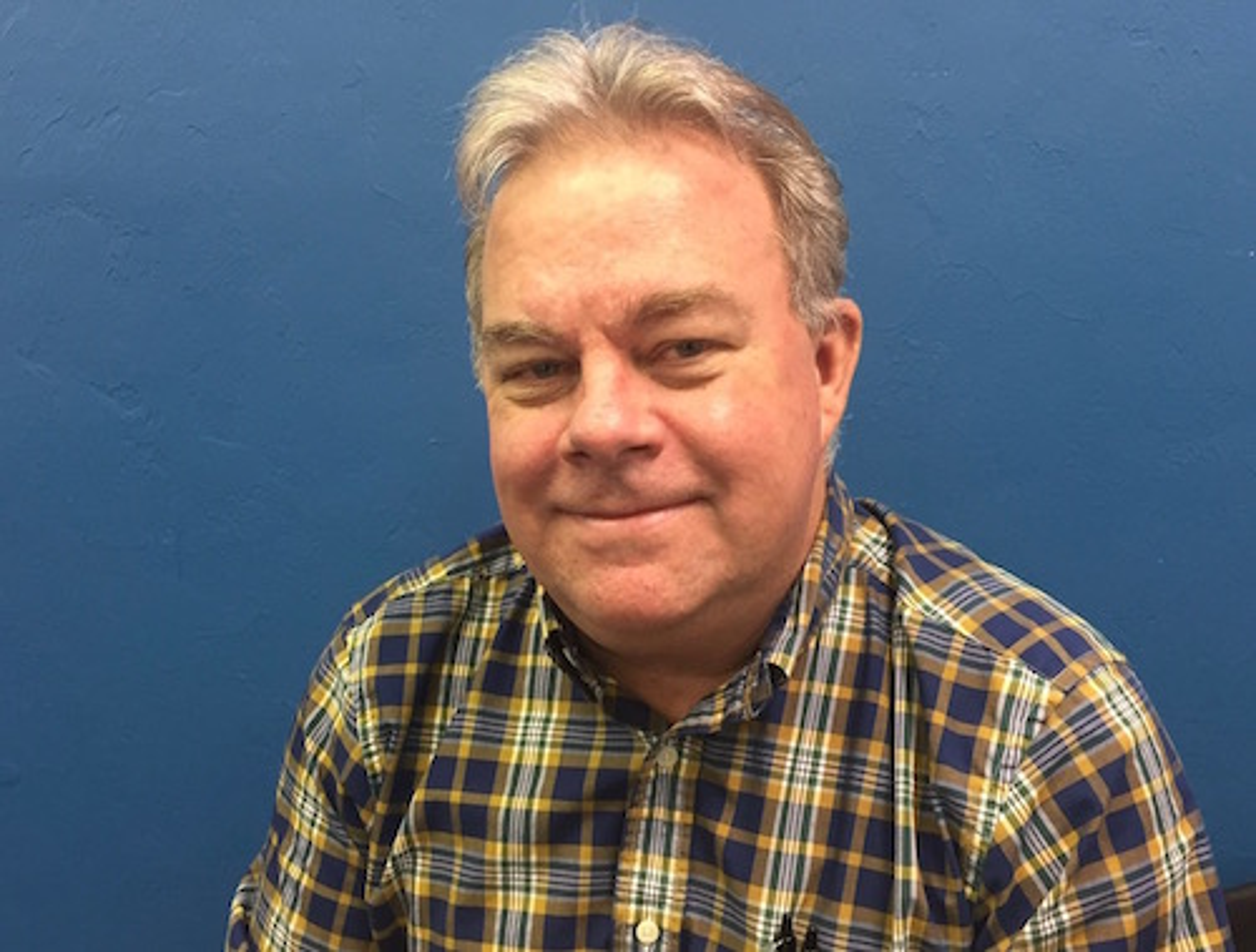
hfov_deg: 61.5
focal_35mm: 29
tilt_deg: -15.3
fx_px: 1056
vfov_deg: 48.5
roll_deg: -1.9
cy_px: 476
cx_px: 628
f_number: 2.2
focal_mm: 4.15
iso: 100
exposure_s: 1/30
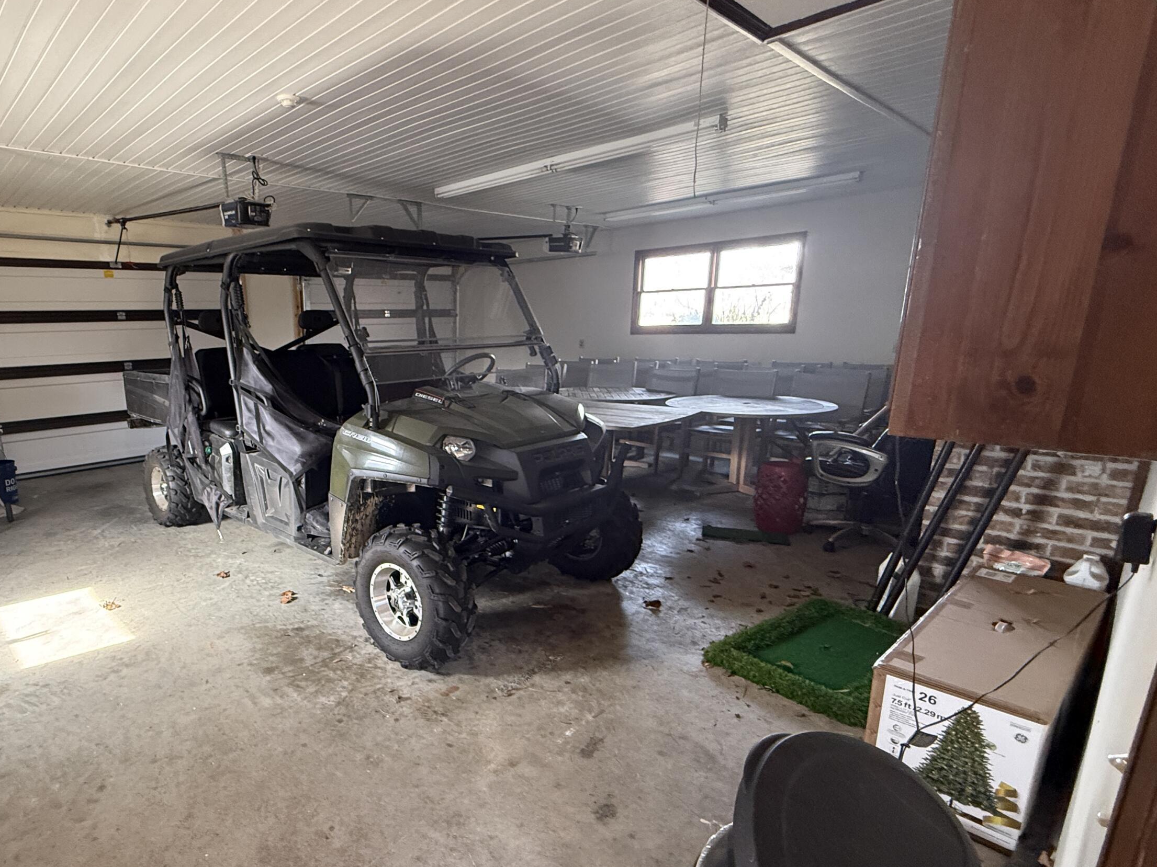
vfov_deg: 68.5
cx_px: 396
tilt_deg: -12.9
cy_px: 473
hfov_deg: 82.1
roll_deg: +1.4
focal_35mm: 19
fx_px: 635
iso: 400
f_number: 2.2
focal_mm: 2.22
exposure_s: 1/60
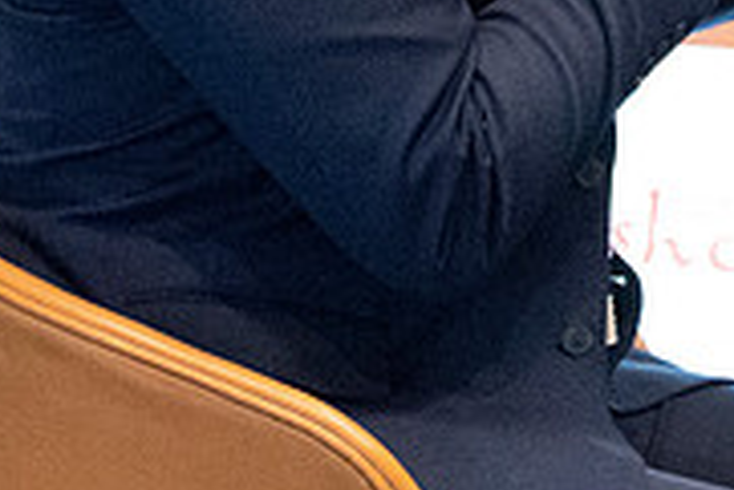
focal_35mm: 311
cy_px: -269
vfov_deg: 4.4
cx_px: 949
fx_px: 6346
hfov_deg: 6.6
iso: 12800
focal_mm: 65
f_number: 7.1
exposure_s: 1/125
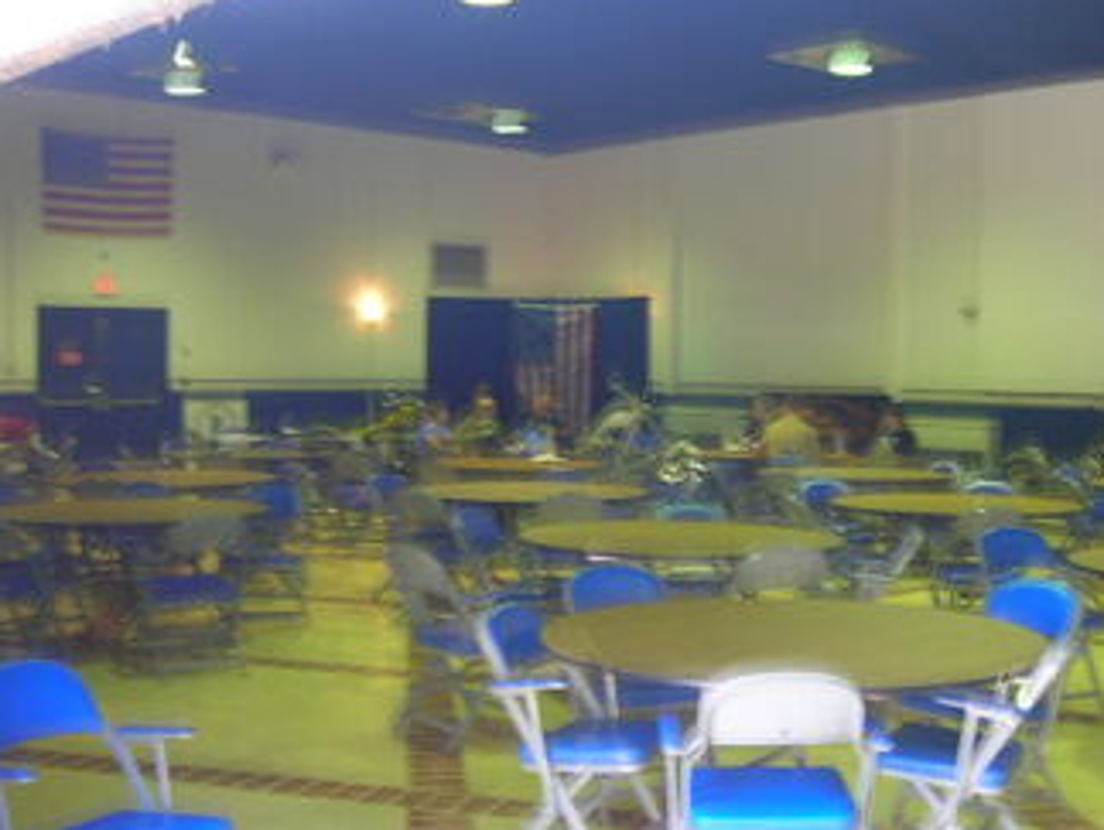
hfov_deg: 40.2
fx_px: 1501
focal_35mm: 47
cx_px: 656
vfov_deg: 30.9
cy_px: 420
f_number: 3.2
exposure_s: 1/6.2
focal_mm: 6.3
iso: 50
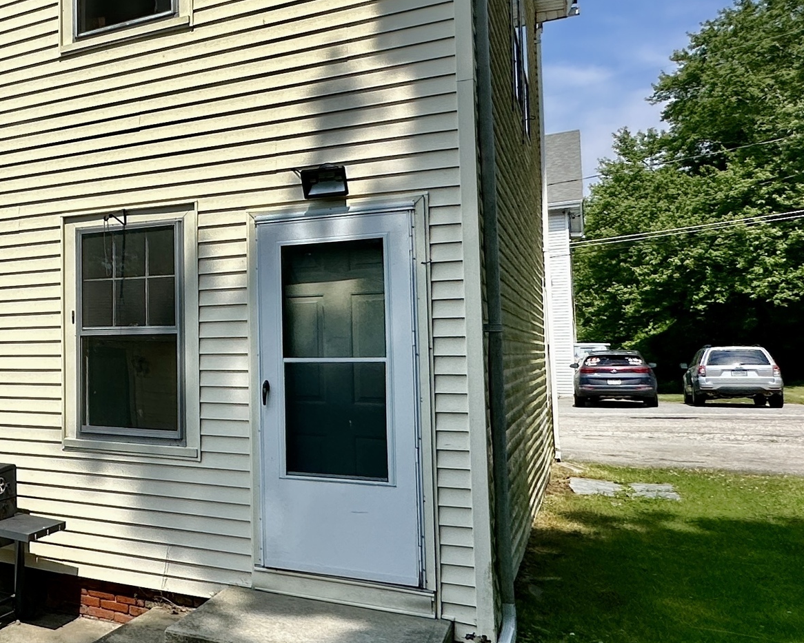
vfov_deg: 41.2
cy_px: 316
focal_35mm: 36
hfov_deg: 40.9
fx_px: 857
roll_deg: +0.2
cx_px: -69
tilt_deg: +3.0
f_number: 2.2
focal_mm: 2.22
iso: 50
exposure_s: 1/4464
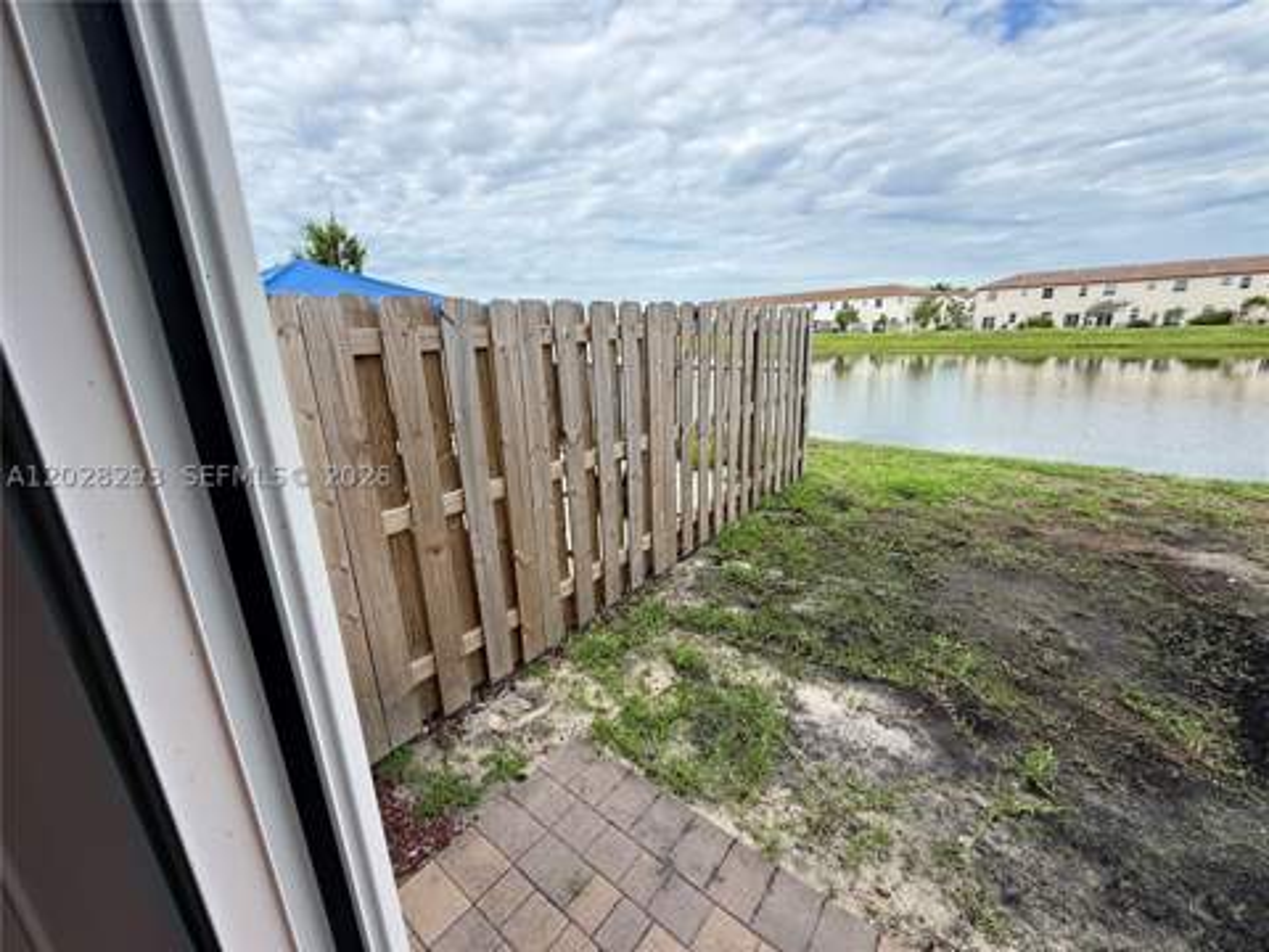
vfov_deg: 85.7
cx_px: 634
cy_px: 476
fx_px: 513
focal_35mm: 14
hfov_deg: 102.1
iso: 50
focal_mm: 2.22
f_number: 2.2
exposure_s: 1/701
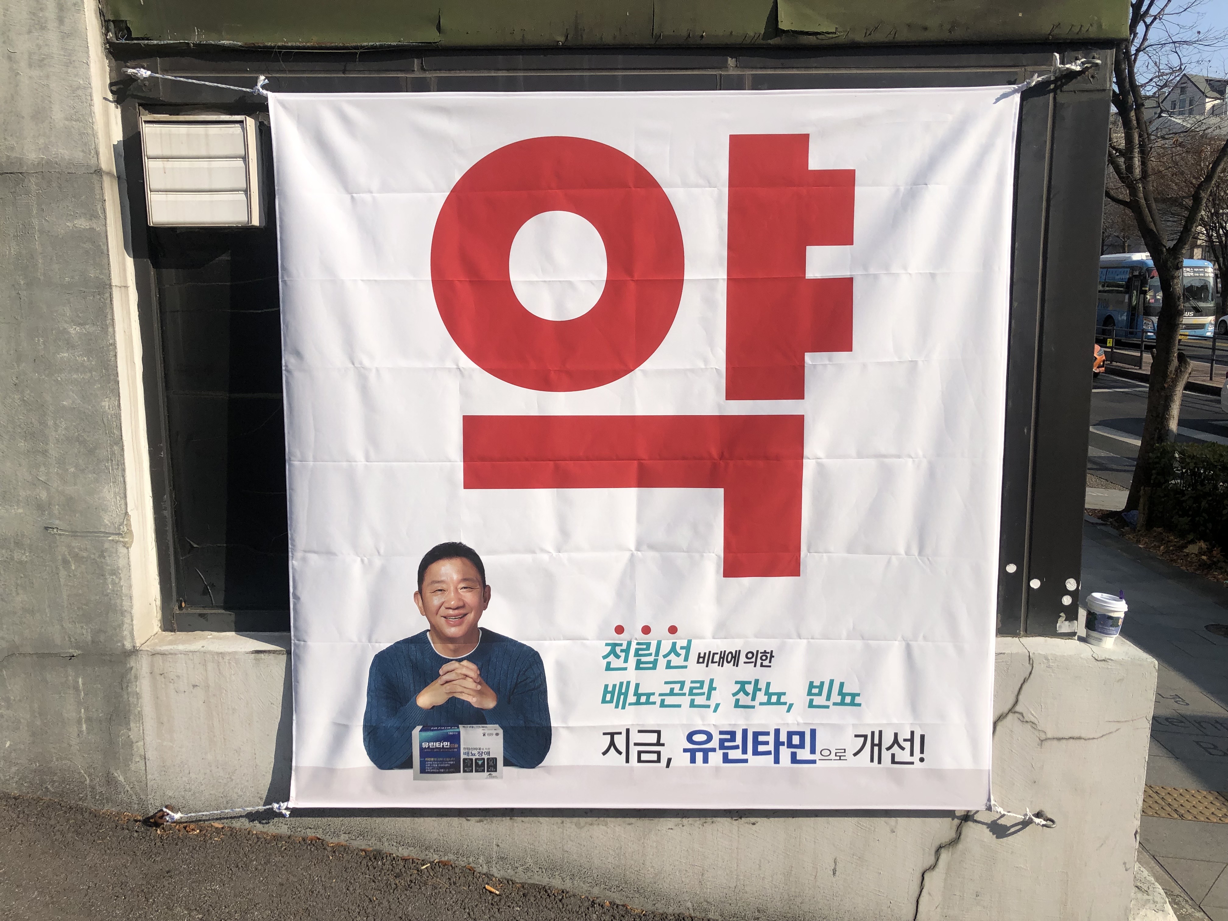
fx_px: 993
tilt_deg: -7.6
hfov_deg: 63.4
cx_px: 614
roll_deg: +0.0
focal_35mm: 28
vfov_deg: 49.7
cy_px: 460
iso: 20
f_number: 1.8
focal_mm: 3.99
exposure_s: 1/3205
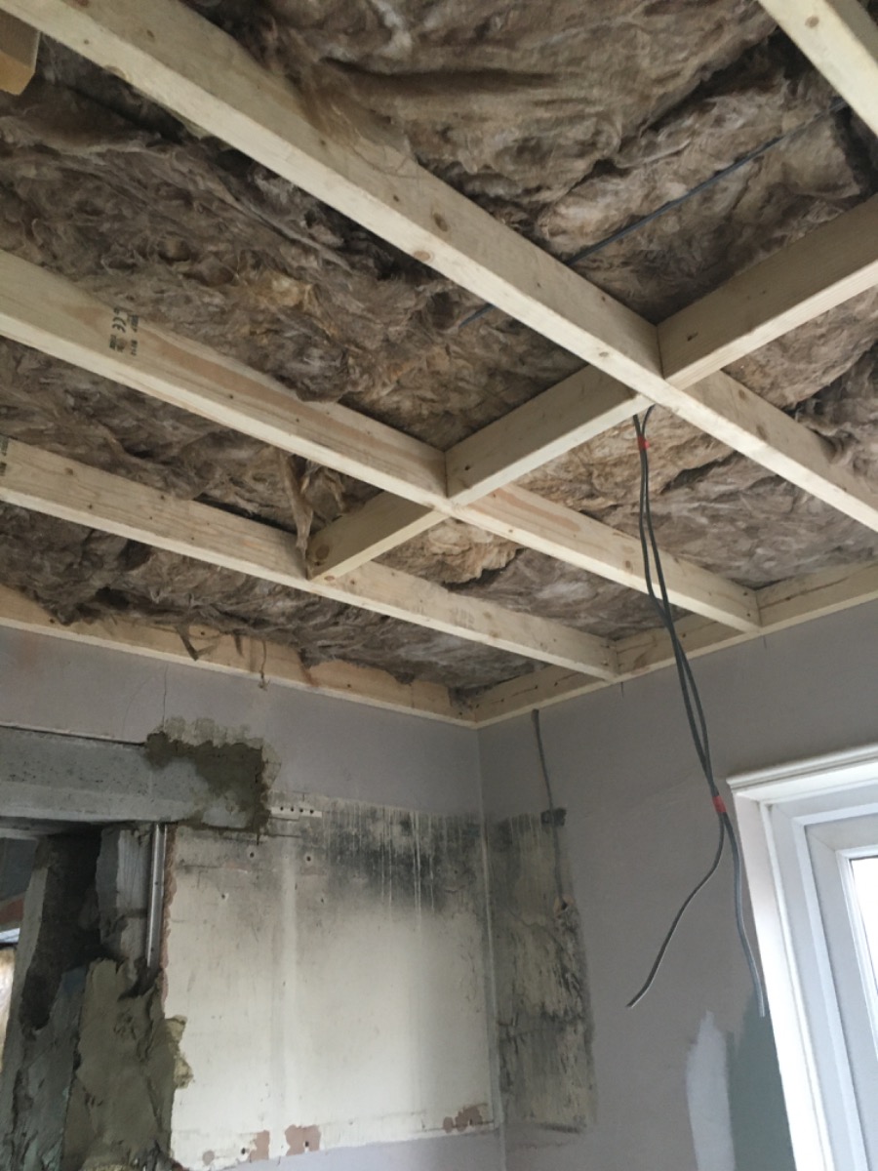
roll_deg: +2.5
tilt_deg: +25.0
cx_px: 439
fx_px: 981
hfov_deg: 48.2
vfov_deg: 61.7
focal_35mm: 29
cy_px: 586
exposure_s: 1/33
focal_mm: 4.15
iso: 200
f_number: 2.2
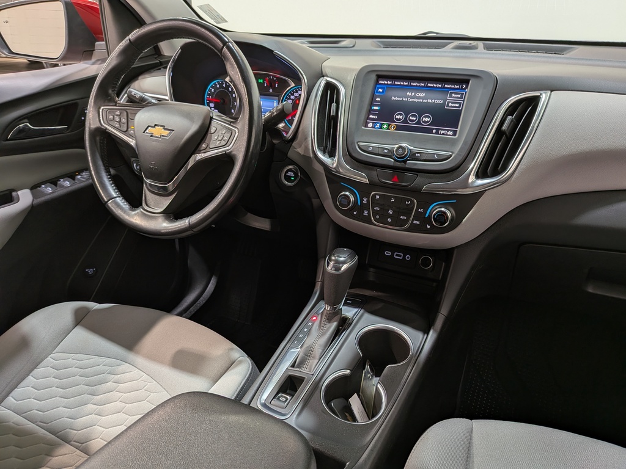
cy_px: 234
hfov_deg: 71.6
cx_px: 313
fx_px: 434
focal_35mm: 24
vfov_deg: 56.8
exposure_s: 1/24
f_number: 1.7
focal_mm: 4.53
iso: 48
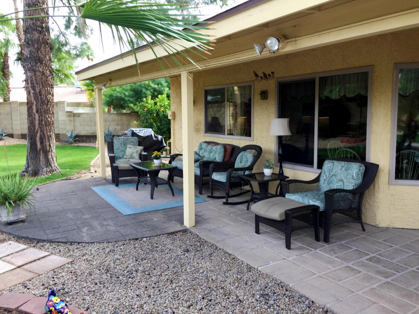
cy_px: 157
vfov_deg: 48.2
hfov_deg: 61.7
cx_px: 210
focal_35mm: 29
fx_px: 351
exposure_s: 1/120
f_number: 2.2
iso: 32
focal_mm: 4.15
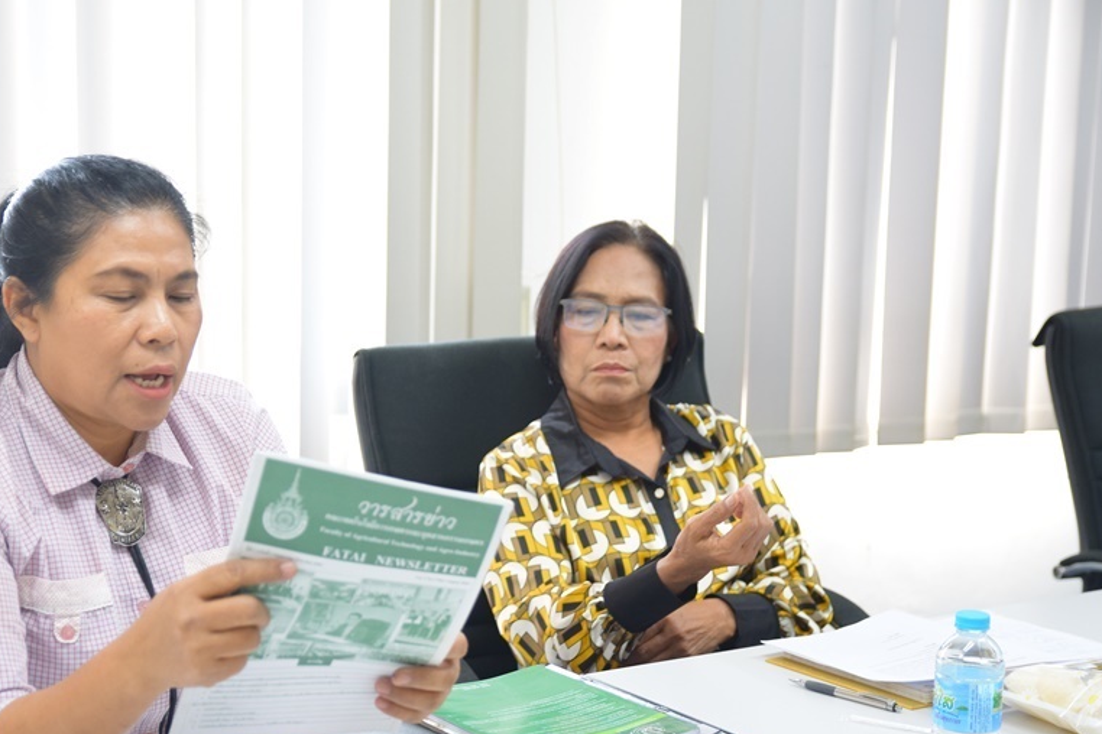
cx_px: 456
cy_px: 418
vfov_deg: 17.5
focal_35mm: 78
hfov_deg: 26.0
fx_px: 2387
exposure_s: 1/125
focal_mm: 44
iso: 800
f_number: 2.8
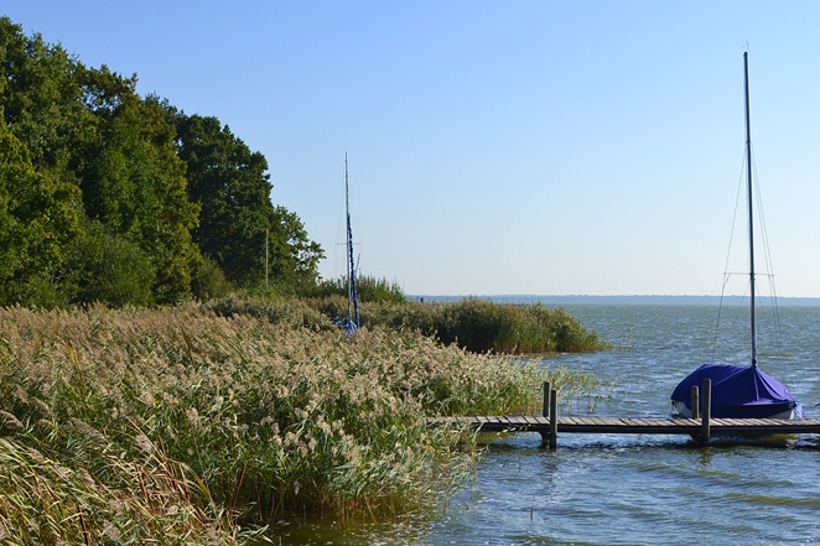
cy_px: 294
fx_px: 1480
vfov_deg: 20.9
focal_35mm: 65
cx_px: 518
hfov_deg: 30.8
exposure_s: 1/1600
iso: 400
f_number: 6.3
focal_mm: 28
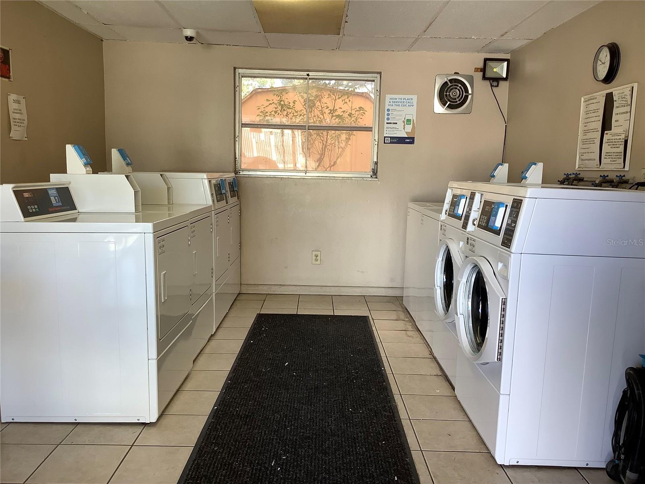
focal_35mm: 31
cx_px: 322
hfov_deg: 58.4
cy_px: 242
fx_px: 578
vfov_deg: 45.4
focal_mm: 3.3
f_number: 2.4
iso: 50
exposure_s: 1/60
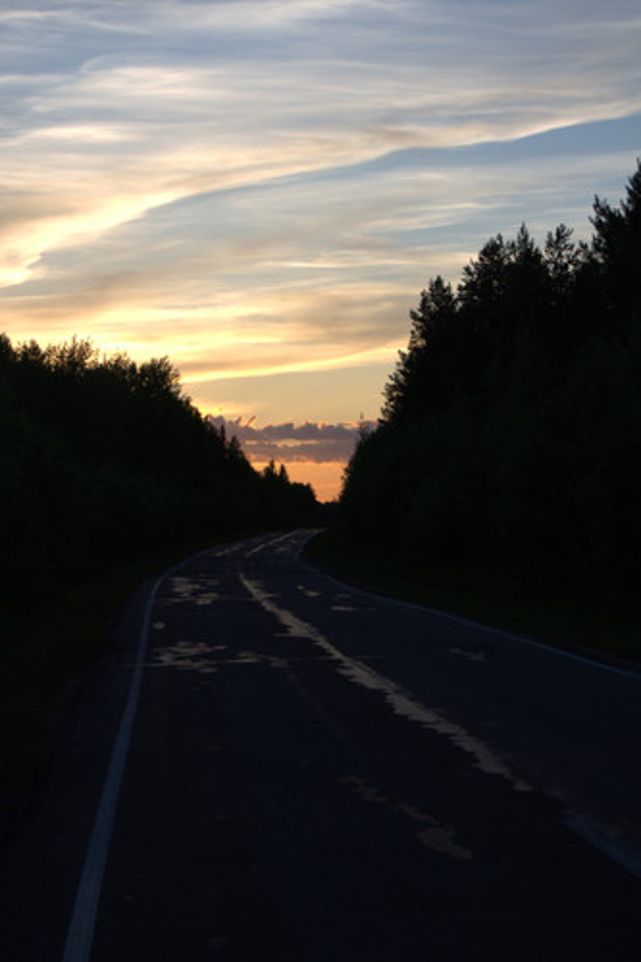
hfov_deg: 18.2
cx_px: 320
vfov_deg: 27.0
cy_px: 481
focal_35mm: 75
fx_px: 2004
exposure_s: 1/160
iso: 200
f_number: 7.1
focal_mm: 50
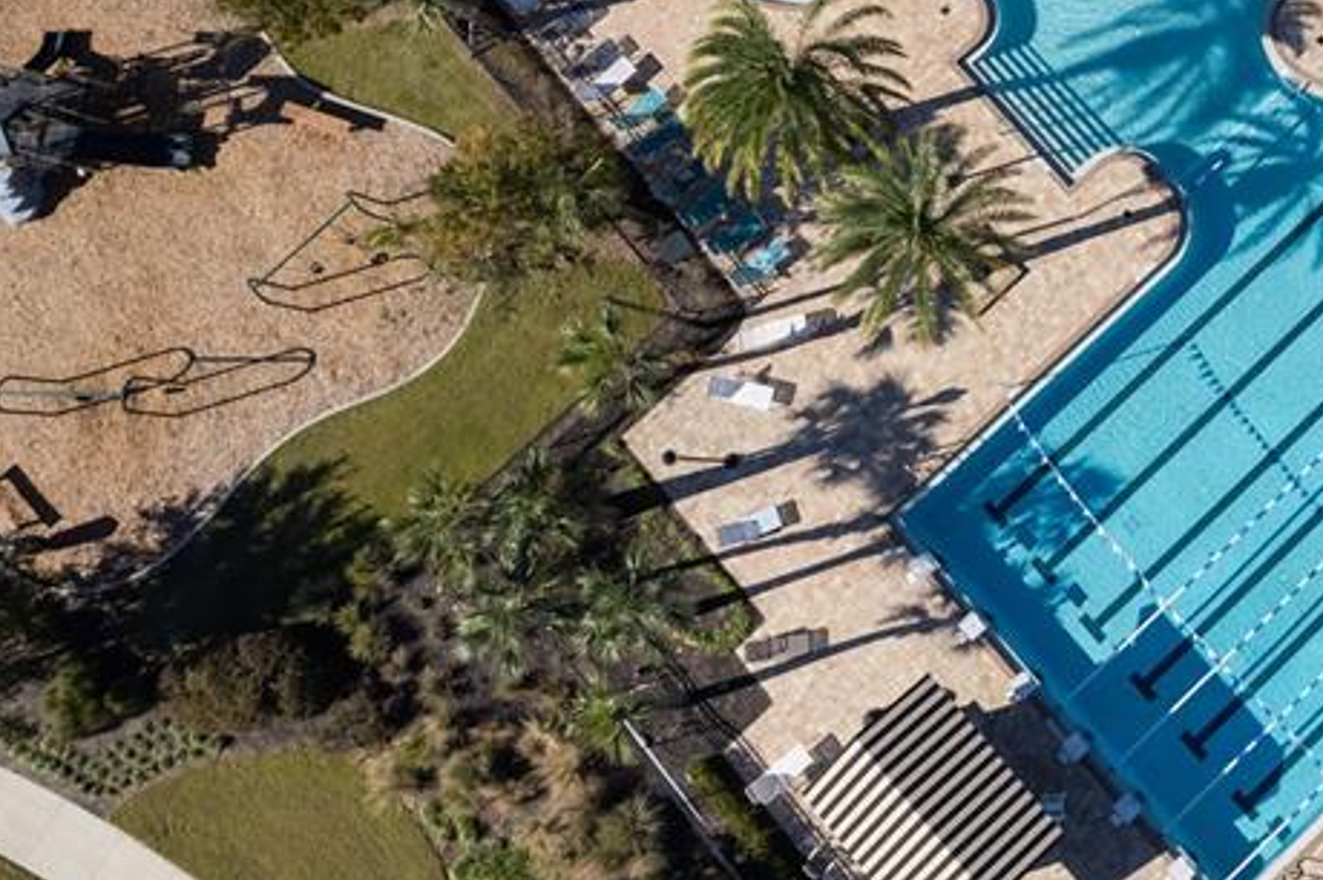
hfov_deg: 35.3
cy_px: -47
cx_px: 1412
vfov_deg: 25.8
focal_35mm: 49
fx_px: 1799
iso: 140
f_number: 2.8
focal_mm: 8.38
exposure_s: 1/2000
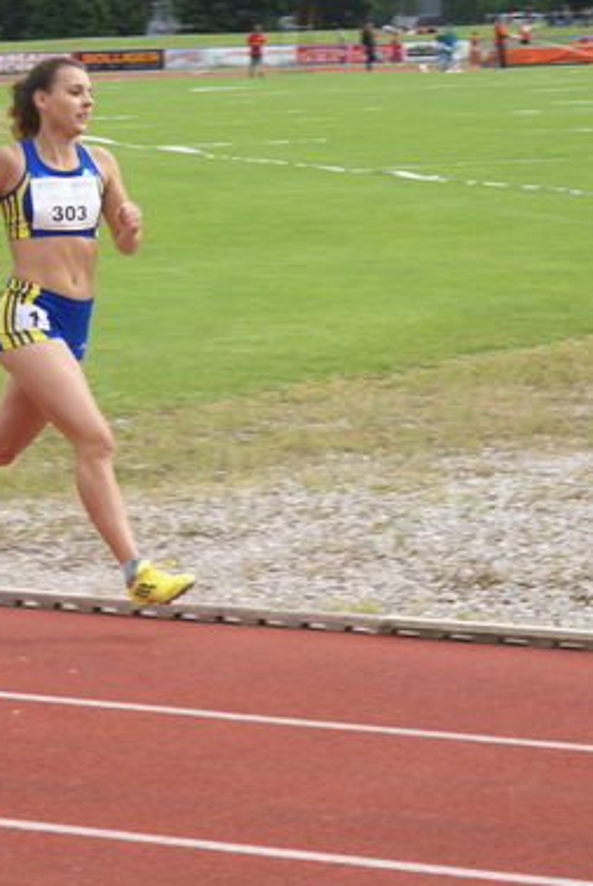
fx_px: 3696
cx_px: 205
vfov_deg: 13.7
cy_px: 443
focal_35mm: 150
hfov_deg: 9.2
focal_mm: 70
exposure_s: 1/320
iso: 100
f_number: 6.3
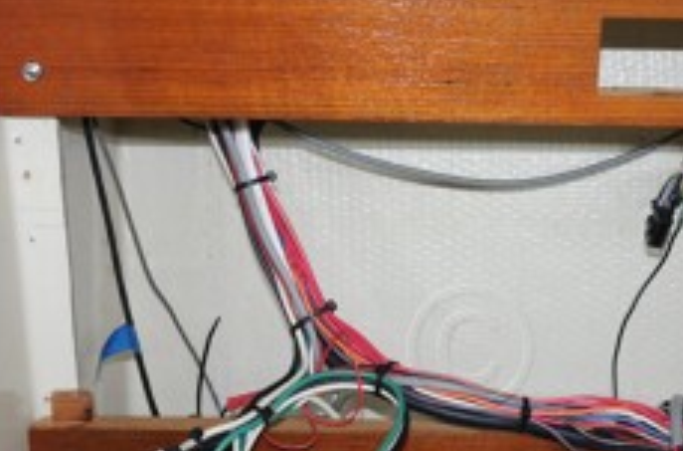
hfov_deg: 29.1
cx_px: 471
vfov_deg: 19.6
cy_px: 155
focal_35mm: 69
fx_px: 1303
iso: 400
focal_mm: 25
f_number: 4
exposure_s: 1/60
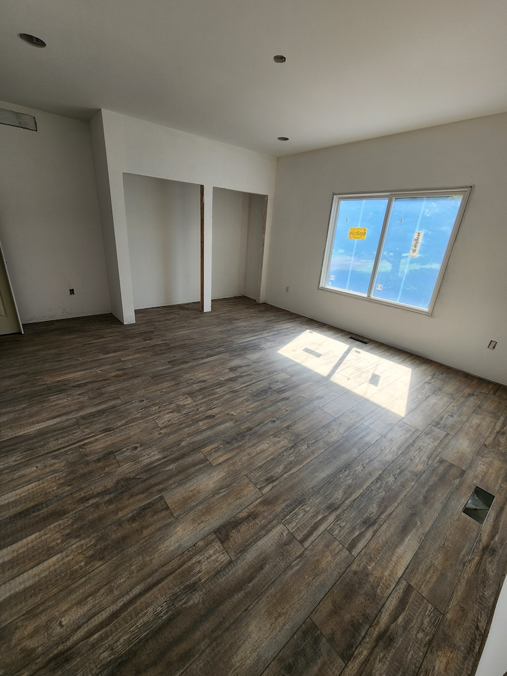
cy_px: 338
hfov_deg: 89.9
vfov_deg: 106.2
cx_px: 254
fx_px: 254
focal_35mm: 13
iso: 50
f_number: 2.2
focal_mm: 2.2
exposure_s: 1/304
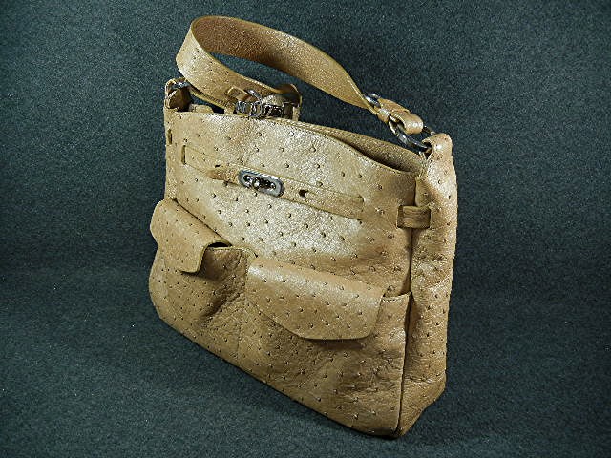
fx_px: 530
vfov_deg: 46.8
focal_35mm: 30
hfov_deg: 60.0
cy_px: 229
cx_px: 306
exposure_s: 1/30
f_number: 3.5
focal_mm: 5.4
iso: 232
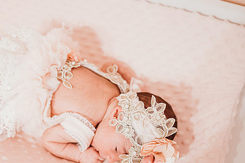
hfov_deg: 47.5
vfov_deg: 32.7
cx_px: 77
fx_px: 272
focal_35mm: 40
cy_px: 125
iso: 1600
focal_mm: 24
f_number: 1.8
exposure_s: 1/160
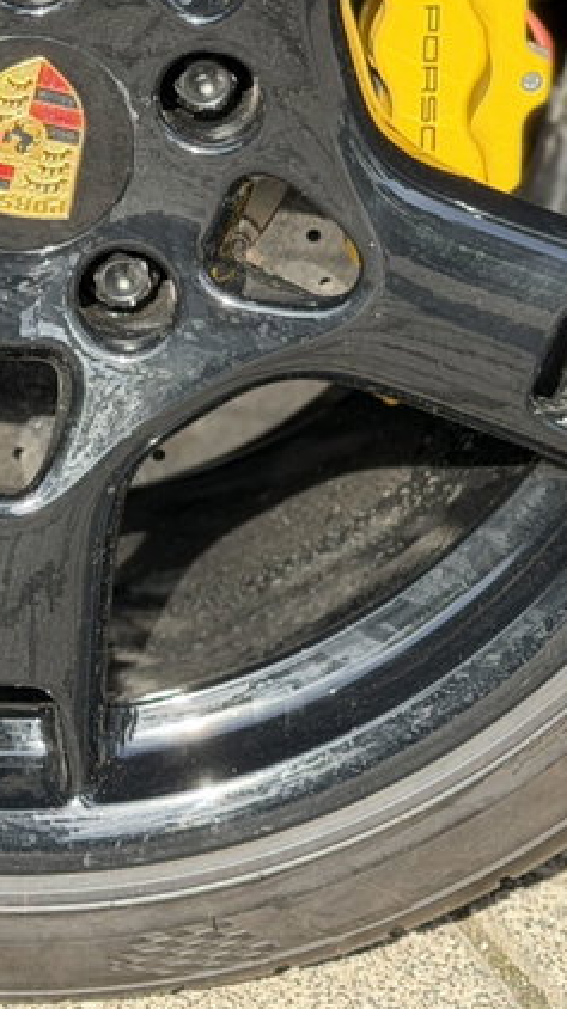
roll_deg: +1.6
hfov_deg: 9.5
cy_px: 163
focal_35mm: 127
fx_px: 3399
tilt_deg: -15.4
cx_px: 50
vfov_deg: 16.7
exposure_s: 1/675
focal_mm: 6.76
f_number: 1.78
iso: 80
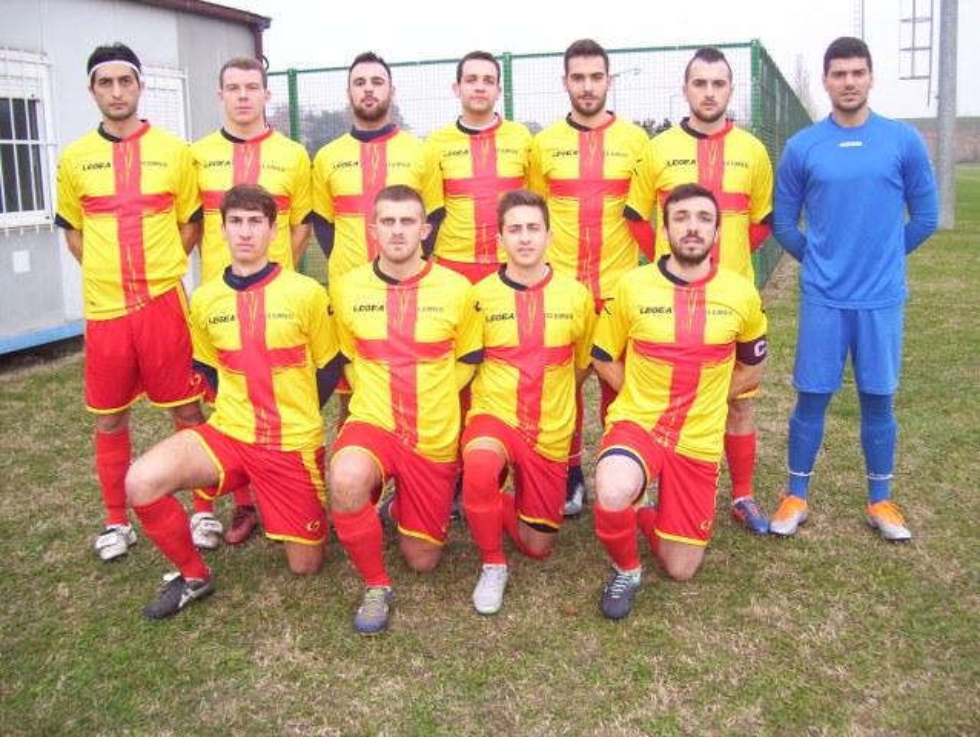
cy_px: 368
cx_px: 490
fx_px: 1020
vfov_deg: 39.7
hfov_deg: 51.3
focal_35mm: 36
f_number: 2.7
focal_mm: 6
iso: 80
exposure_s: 1/250
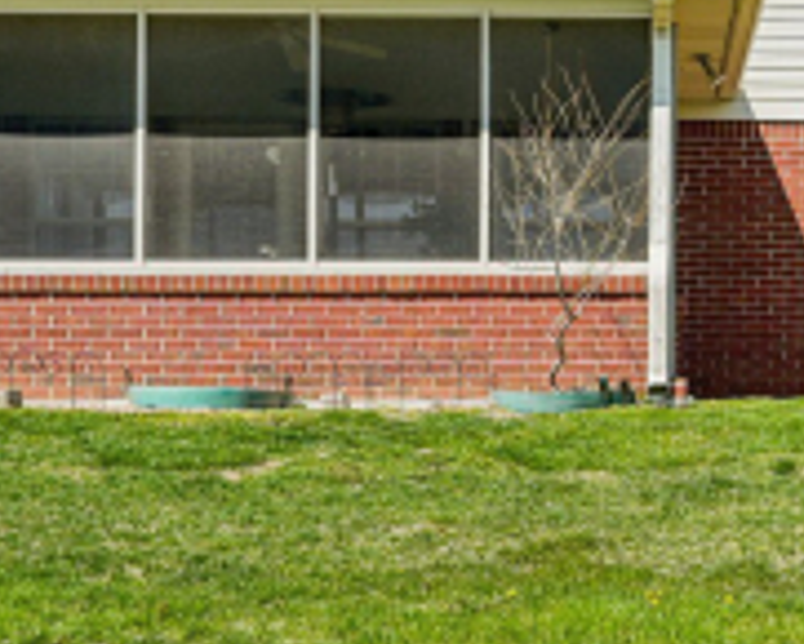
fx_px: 1808
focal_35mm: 76
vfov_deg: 20.0
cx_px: 715
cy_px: 147
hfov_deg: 24.4
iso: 100
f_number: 8
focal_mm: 19.5
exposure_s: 1/320
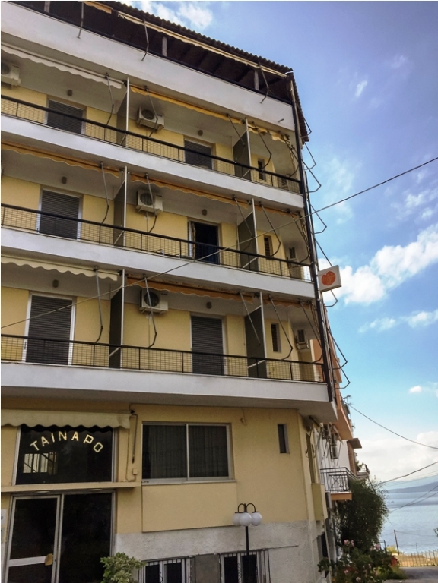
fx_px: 489
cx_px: 219
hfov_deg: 48.2
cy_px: 292
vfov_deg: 61.7
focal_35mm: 29
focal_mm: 4.15
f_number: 2.2
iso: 32
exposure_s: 1/2000
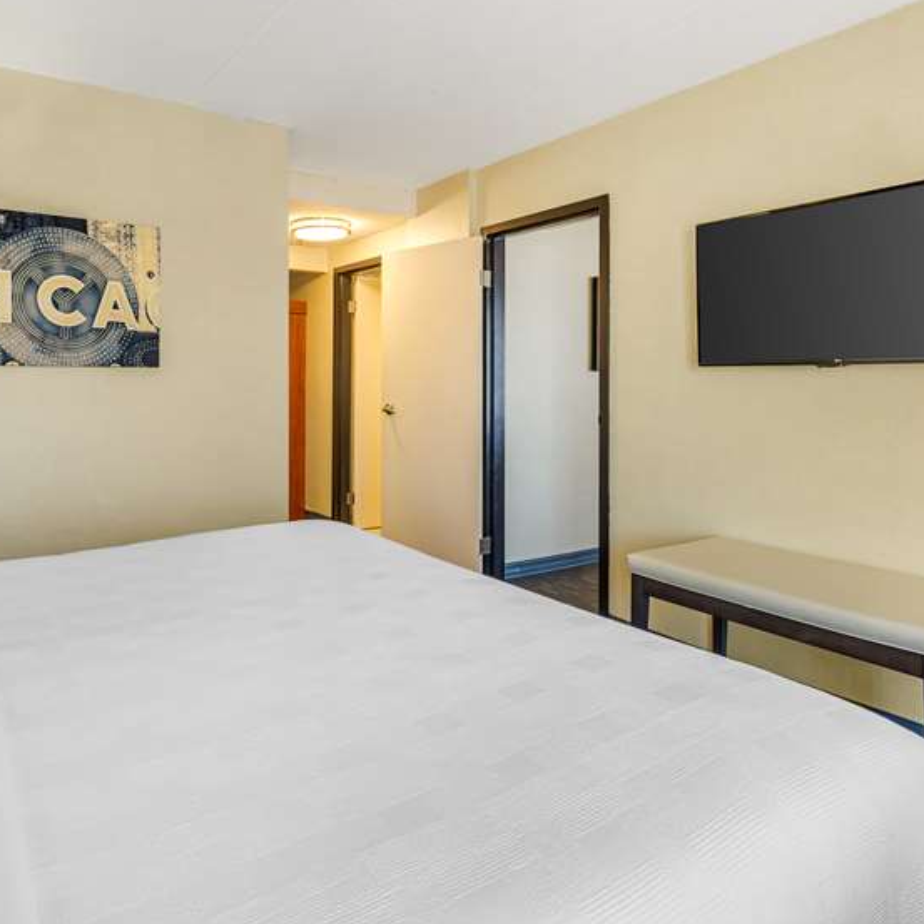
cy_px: 387
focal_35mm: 22
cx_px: 324
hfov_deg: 68.1
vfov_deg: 69.2
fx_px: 664
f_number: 10
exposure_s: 1/15
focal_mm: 14
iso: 200
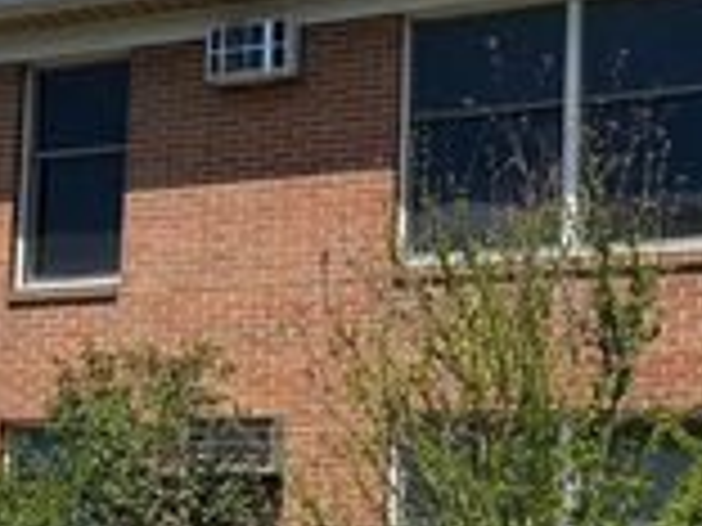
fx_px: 1562
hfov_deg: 25.3
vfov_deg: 19.0
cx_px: 320
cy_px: 389
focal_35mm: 77
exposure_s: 1/4608
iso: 80
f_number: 1.78
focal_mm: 6.76
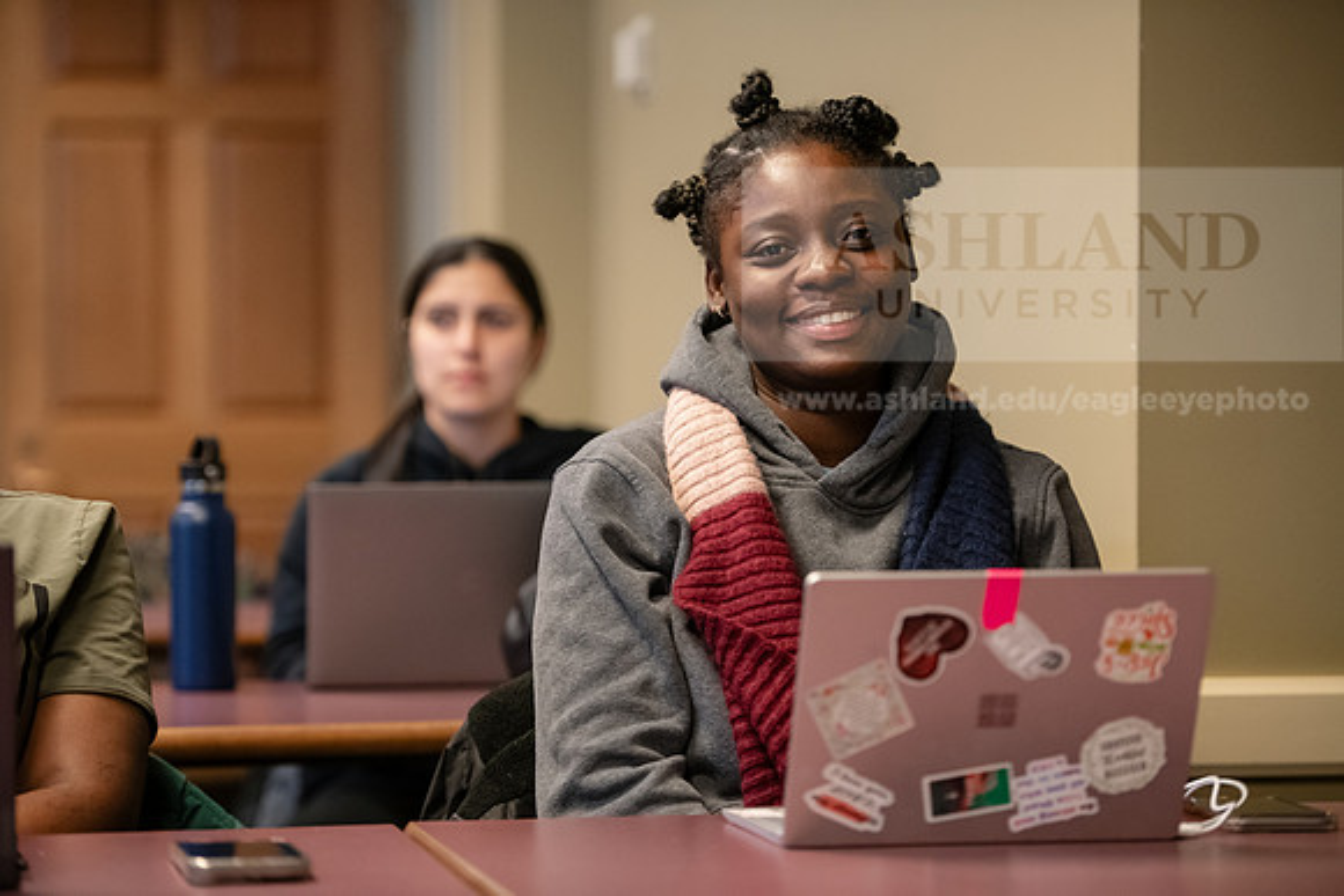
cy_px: 448
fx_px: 4107
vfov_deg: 12.5
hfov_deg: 18.6
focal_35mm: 110
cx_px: 672
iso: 3200
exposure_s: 1/250
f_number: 2.8
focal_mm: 110
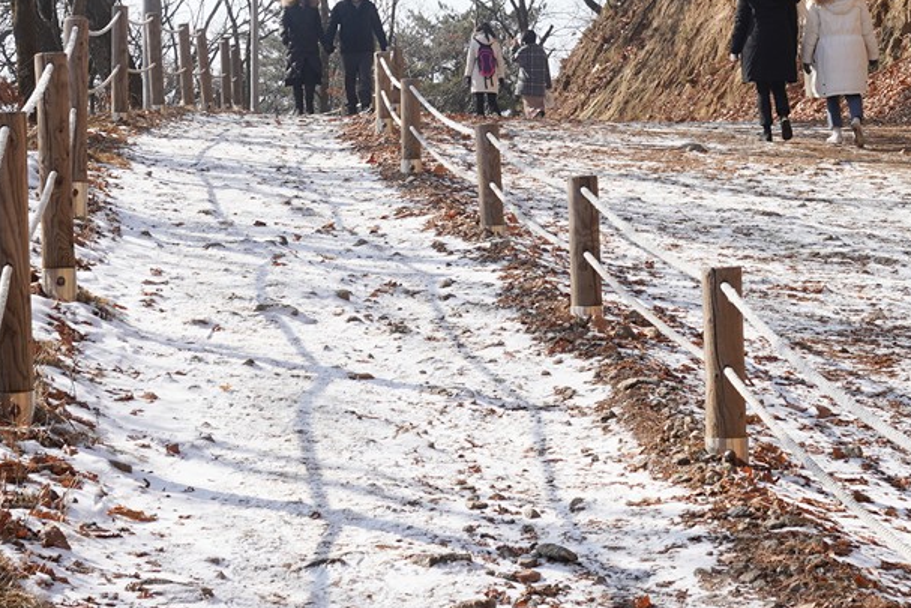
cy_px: -93
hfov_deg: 18.2
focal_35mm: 112
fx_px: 2835
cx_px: 629
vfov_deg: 12.0
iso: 100
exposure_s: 1/125
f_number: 9
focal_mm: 34
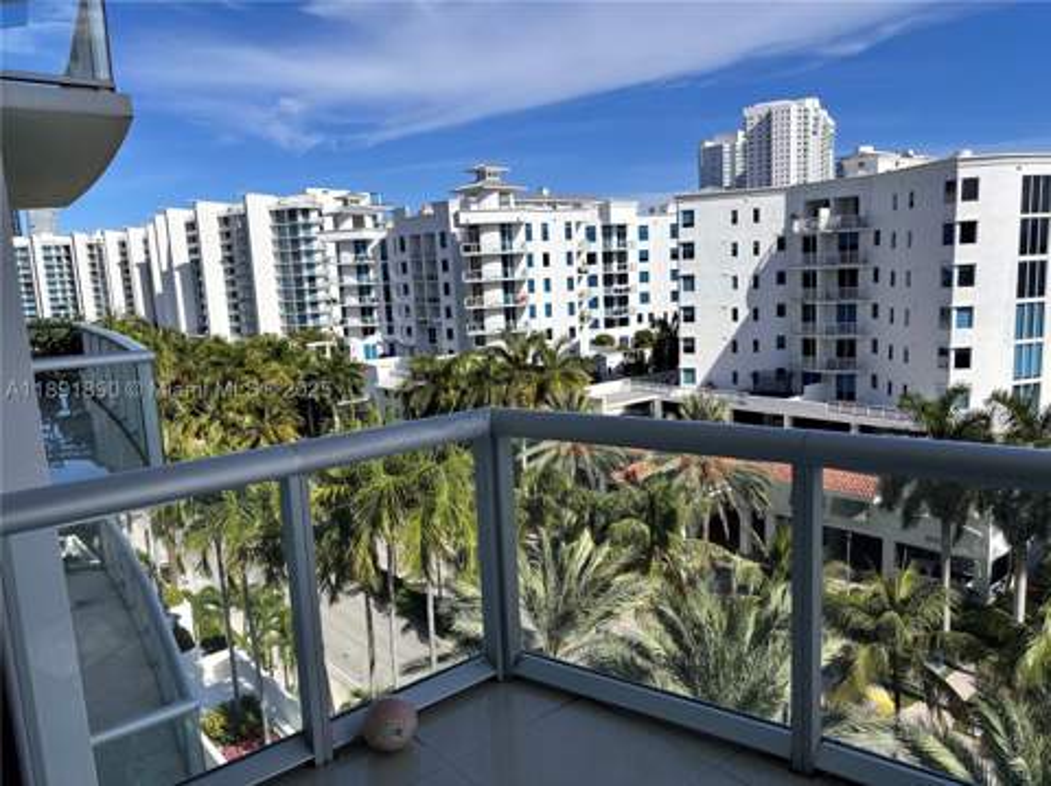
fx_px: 789
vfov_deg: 53.0
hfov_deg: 67.4
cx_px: 526
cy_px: 393
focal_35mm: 26
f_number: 1.6
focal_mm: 5.96
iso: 50
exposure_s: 1/4630
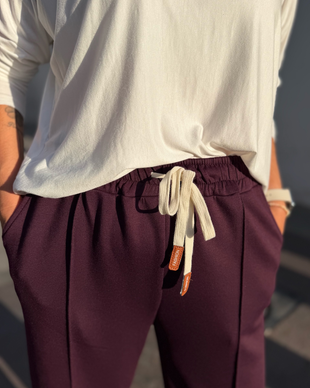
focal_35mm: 28
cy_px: 192
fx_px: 321
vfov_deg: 62.2
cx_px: 173
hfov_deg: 51.4
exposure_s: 1/6711
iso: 80
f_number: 1.78
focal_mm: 6.76
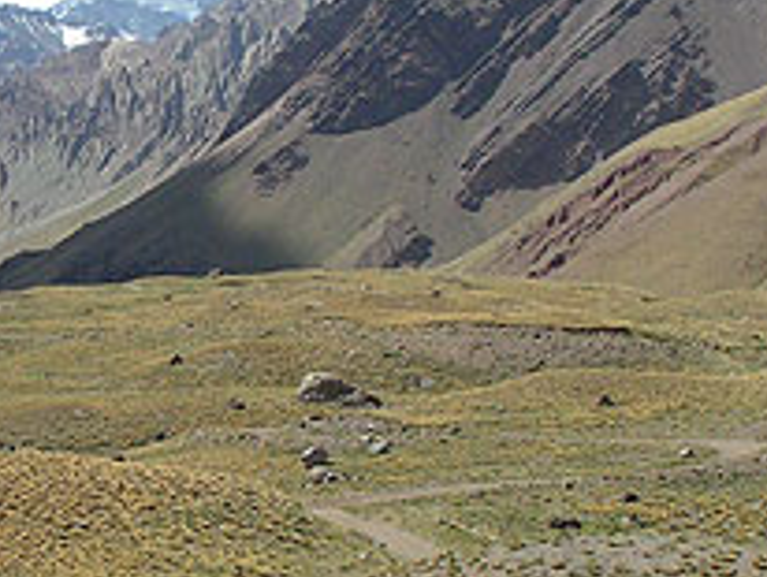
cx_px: 48
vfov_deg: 13.8
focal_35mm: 107
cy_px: 175
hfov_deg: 18.0
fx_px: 2374
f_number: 5.6
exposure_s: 1/640
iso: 50
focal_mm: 7.6
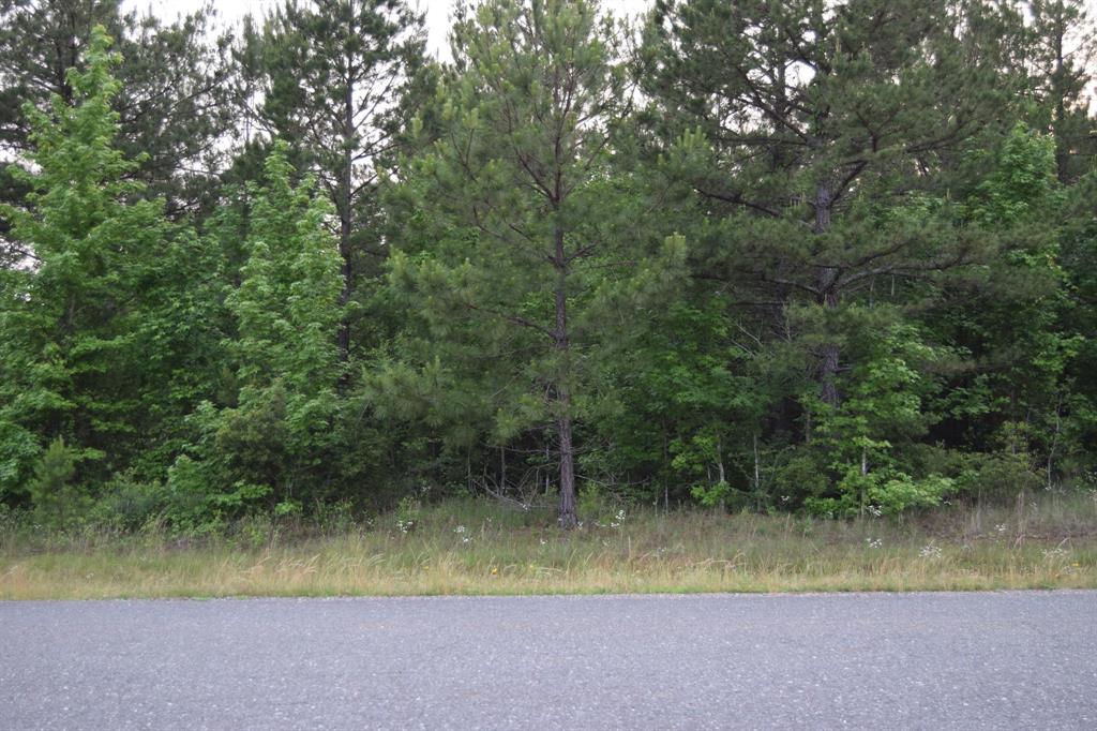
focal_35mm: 51
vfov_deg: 26.5
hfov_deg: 38.9
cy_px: 366
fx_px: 1553
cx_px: 548
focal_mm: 34
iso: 560
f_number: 4.5
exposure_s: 1/60
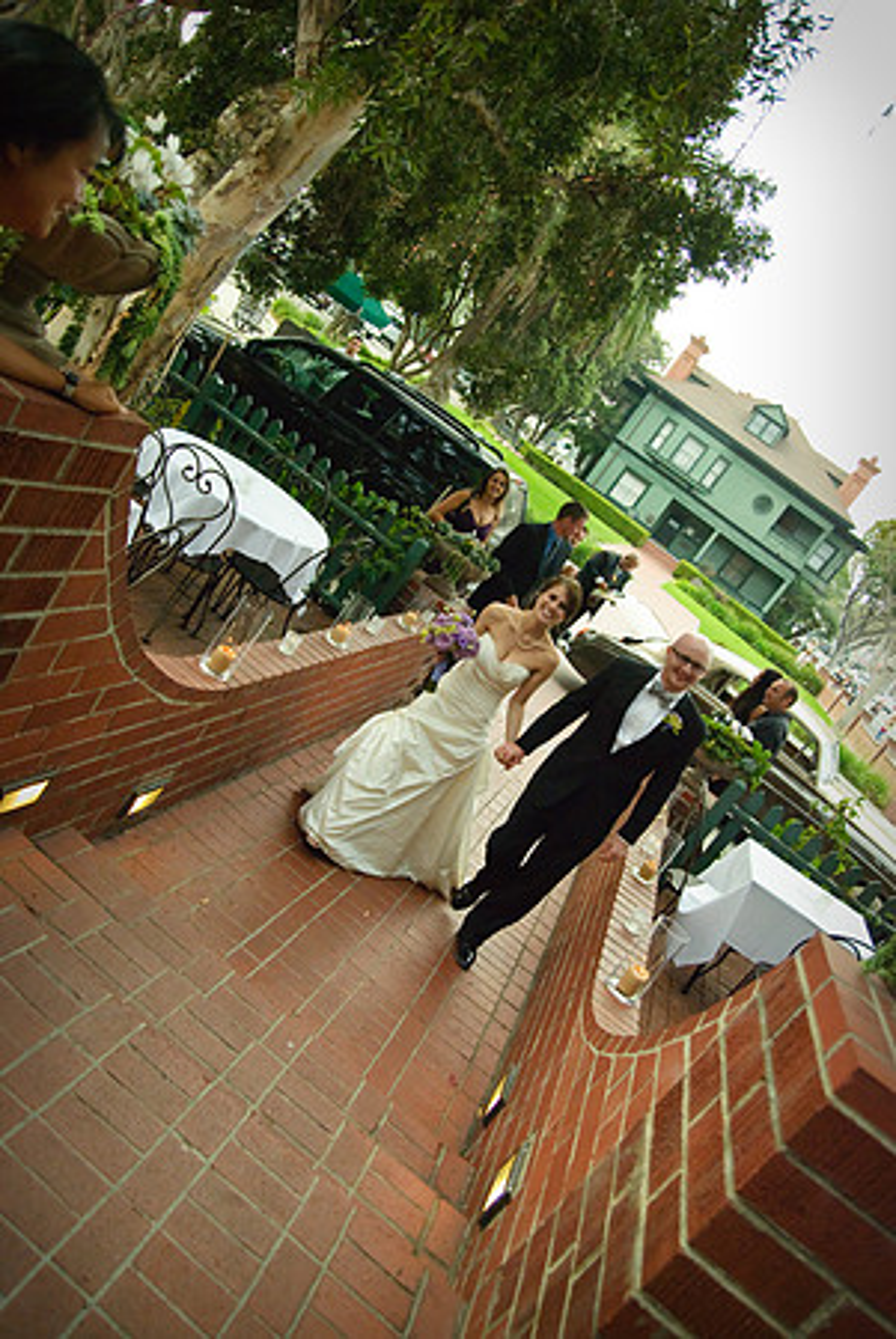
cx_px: 448
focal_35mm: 26
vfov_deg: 70.4
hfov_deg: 50.5
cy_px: 670
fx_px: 950
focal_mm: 17
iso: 1000
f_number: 3.5
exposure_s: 1/800
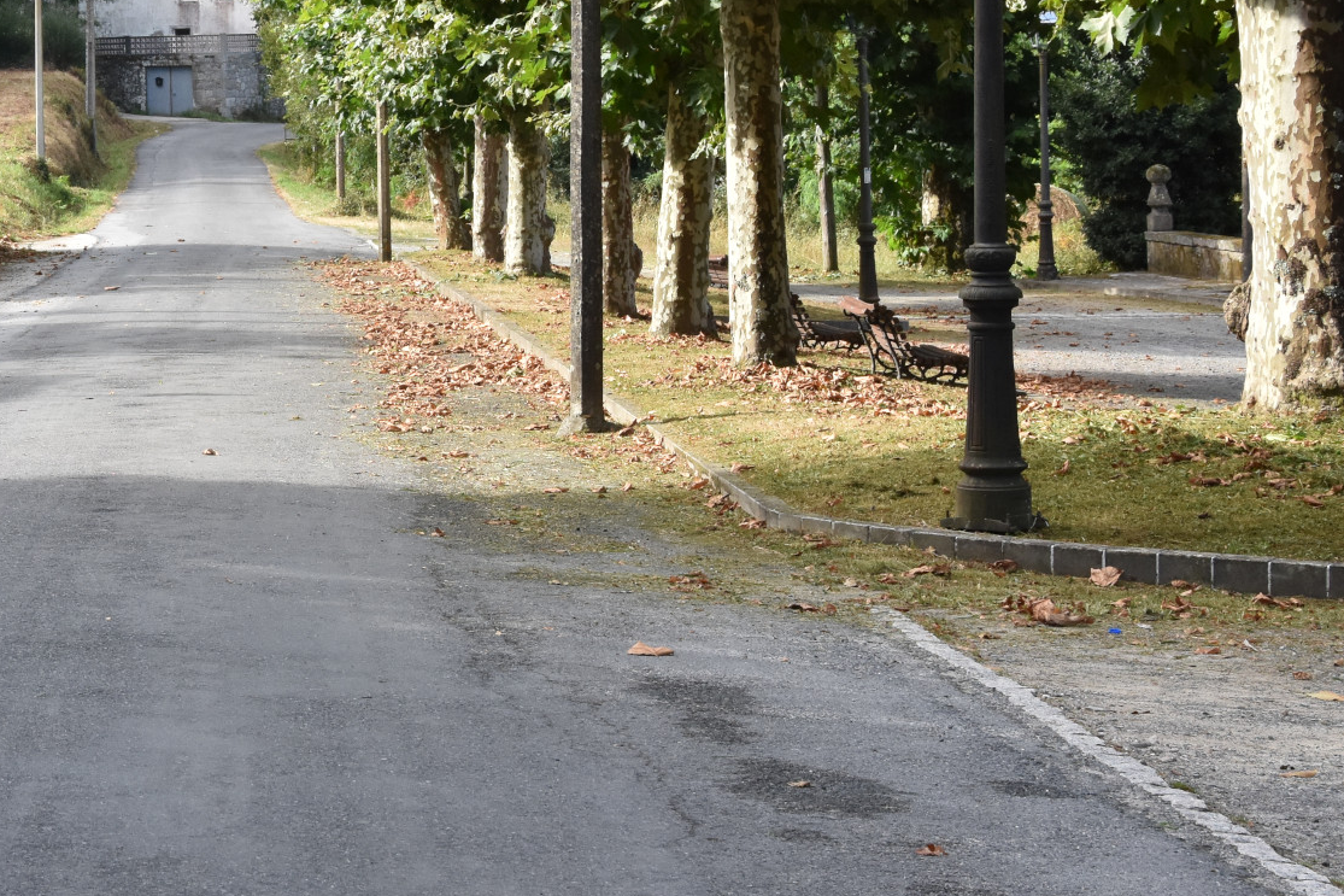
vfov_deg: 12.1
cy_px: 171
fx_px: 4218
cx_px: 176
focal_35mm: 113
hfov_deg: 17.9
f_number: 11
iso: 800
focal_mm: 42
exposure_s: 1/500
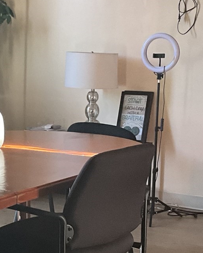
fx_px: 676
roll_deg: +0.1
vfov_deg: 21.2
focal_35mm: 90
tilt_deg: -9.9
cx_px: 41
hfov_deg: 16.9
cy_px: 177
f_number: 1.8
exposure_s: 1/60
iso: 100
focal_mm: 3
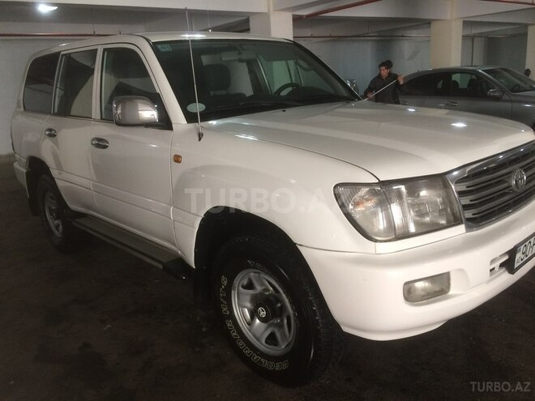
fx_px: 448
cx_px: 268
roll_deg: +5.2
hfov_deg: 61.7
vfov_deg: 48.2
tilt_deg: -17.6
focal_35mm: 29
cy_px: 200
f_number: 2.2
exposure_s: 1/33
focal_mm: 4.15
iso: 125
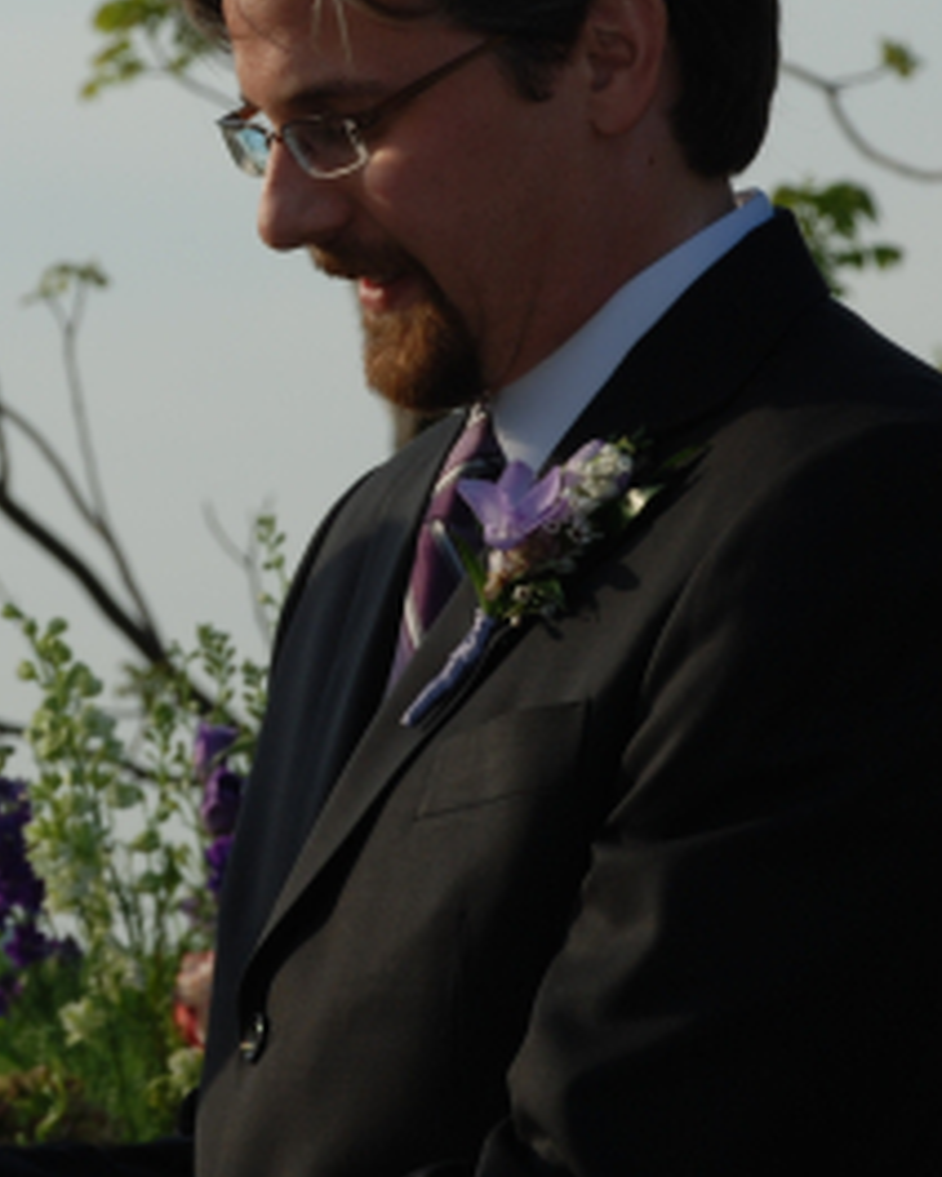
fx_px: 11132
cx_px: 84
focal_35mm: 319
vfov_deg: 6.1
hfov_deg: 4.8
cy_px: 544
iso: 100
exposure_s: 1/200
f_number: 9
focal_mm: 75
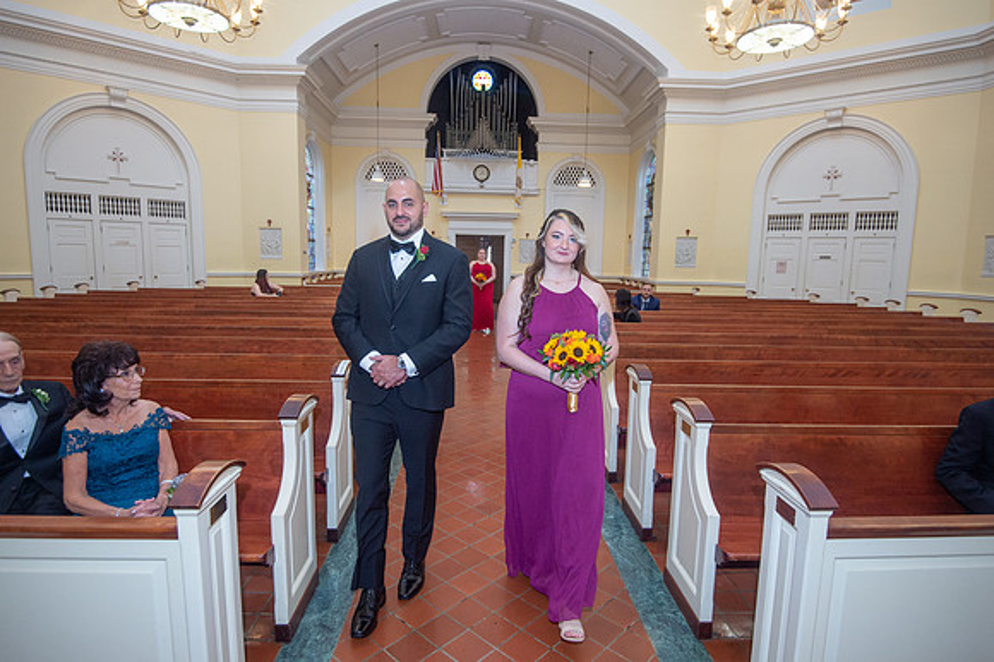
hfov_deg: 84.0
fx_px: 552
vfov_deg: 61.9
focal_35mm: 20
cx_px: 497
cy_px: 331
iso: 1000
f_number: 4
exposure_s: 1/125
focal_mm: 20
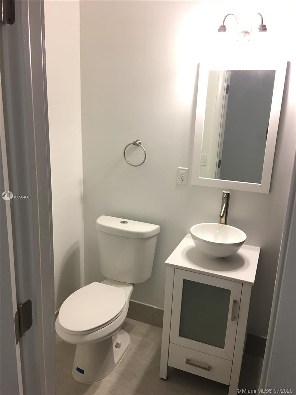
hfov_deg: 48.2
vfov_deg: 61.7
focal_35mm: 29
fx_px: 331
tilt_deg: -14.1
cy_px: 198
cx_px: 148
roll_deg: -2.5
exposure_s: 1/15
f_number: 2.2
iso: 50
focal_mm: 4.15
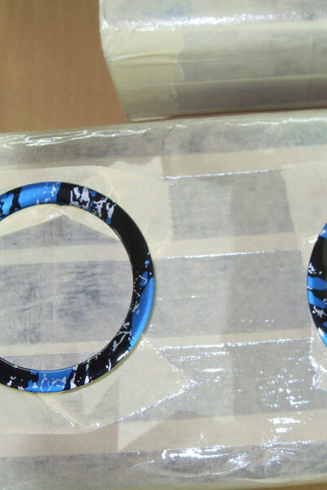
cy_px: 243
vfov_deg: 40.3
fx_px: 668
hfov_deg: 27.3
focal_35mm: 49
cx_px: 221
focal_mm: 6.3
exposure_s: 1/45
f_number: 2.8
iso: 100
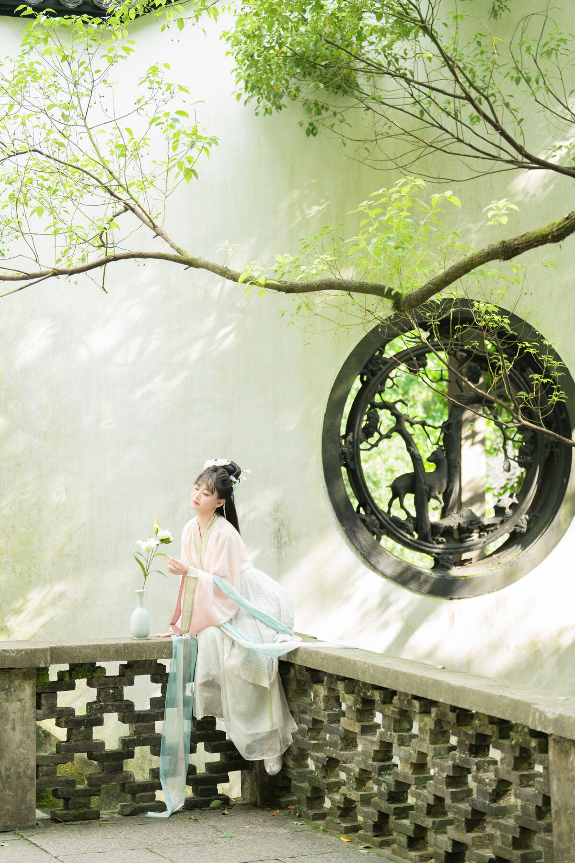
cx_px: 288
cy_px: 432
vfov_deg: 27.0
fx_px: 1797
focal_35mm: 75
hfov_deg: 18.2
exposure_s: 1/320
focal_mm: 75
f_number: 2.8
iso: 640
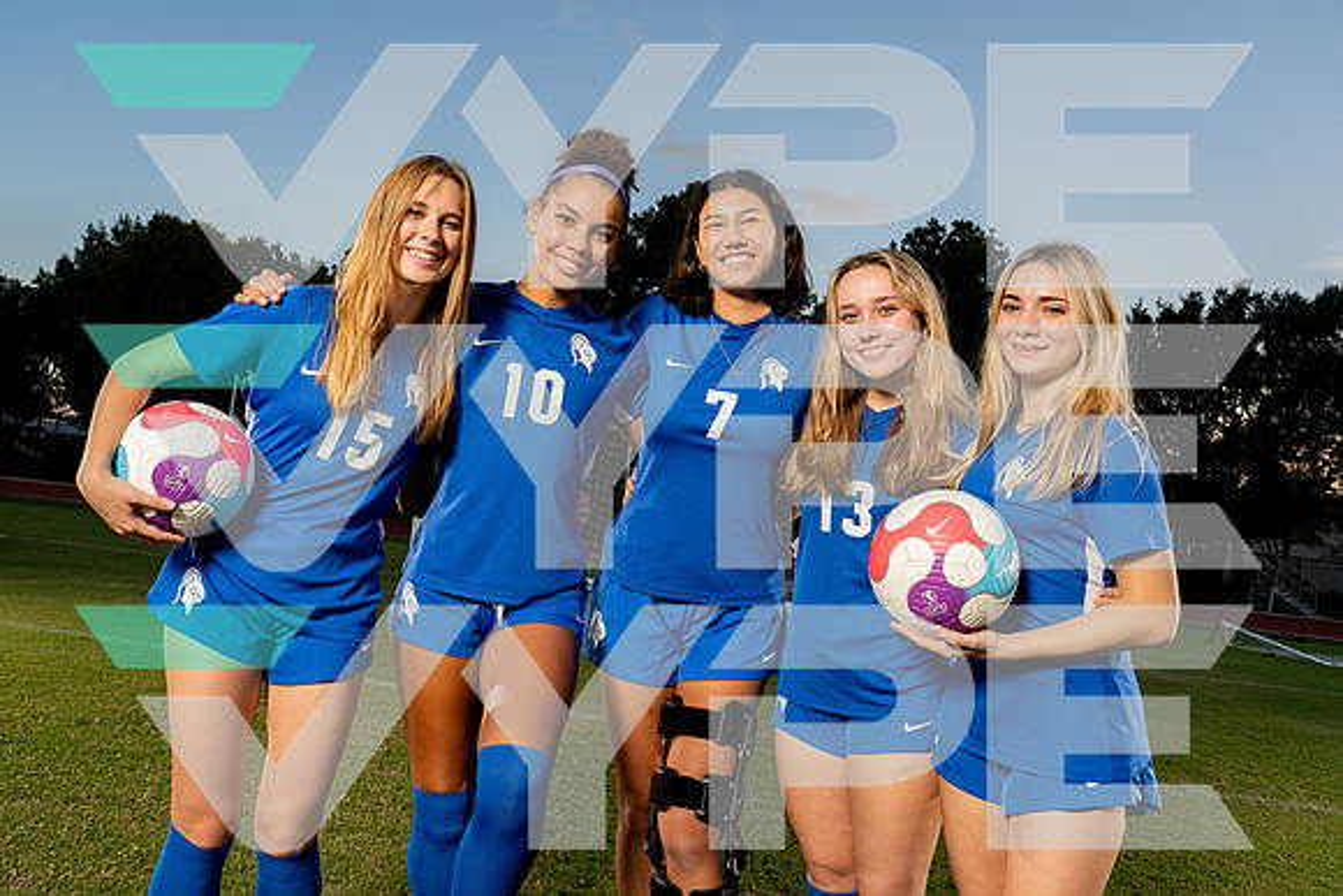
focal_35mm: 26
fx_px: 970
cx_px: 672
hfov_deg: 69.4
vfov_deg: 49.6
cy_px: 448
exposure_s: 1/250
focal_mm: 26
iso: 500
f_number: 8
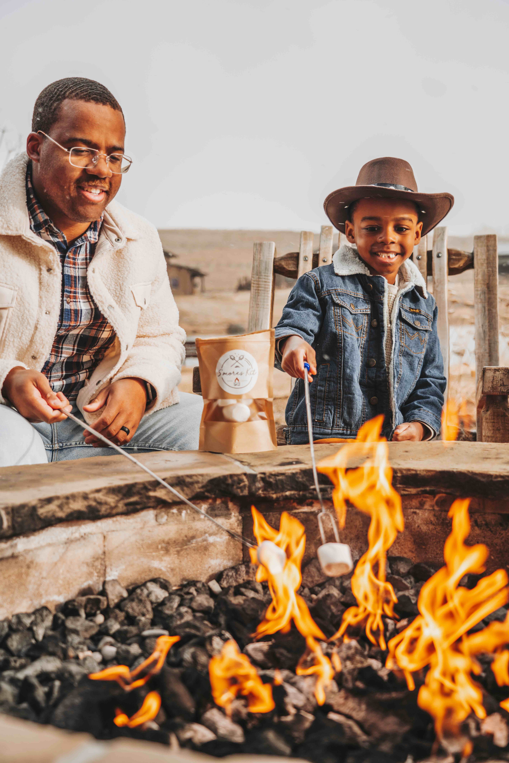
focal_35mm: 48
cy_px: 382
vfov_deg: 41.1
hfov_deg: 28.1
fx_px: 1018
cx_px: 254
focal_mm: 48
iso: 100
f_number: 4
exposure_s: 1/250
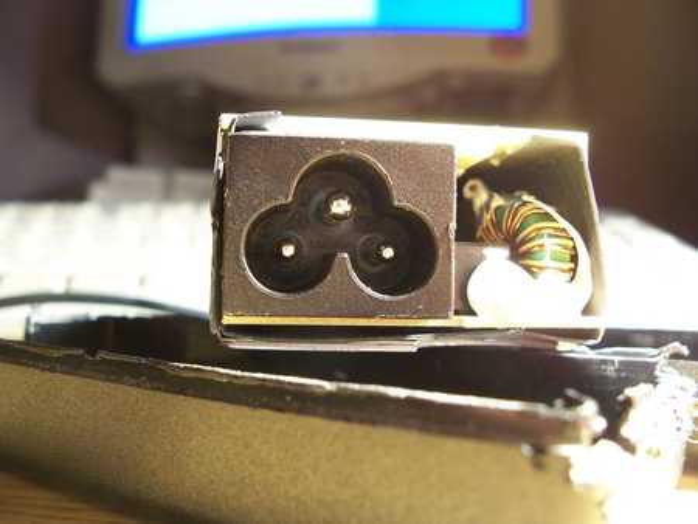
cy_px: 262
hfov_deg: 52.6
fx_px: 706
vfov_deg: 40.7
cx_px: 349
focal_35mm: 35
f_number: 2.8
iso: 140
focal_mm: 6
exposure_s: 1/15
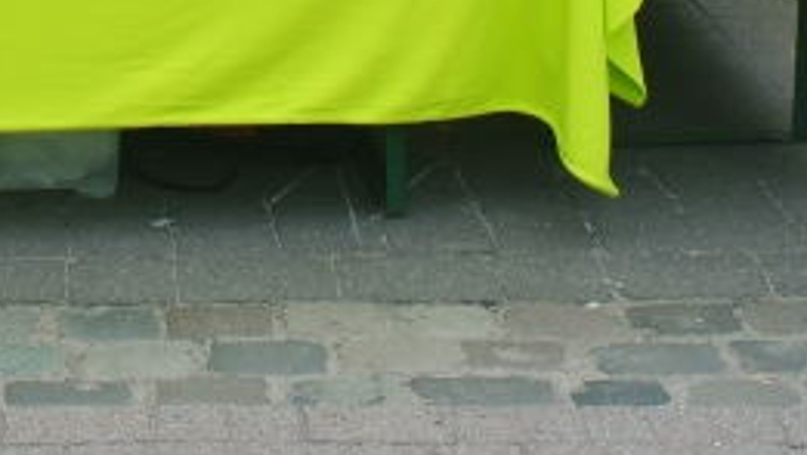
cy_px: -452
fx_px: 2697
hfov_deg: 16.6
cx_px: -25
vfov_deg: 9.1
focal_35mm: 126
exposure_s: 1/125
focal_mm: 22
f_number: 9
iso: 200
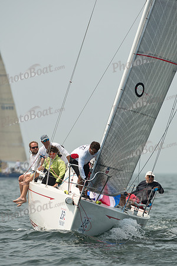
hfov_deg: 3.0
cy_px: 133
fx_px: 3431
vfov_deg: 4.4
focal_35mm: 465
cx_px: 88
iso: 125
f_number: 5.6
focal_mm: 300
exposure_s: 1/1000
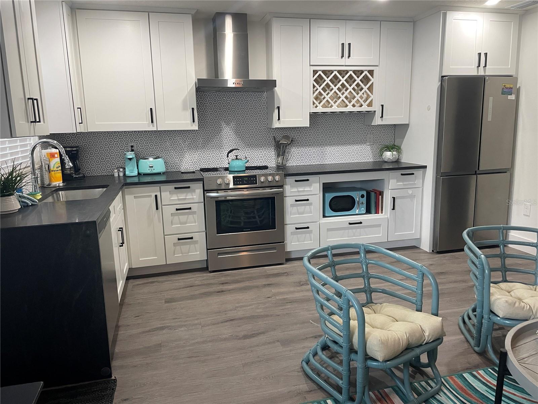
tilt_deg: -10.4
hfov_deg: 67.3
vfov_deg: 53.1
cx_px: 269
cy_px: 202
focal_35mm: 26
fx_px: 404
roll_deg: +2.2
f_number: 1.6
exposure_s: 1/60
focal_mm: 4.2
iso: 160
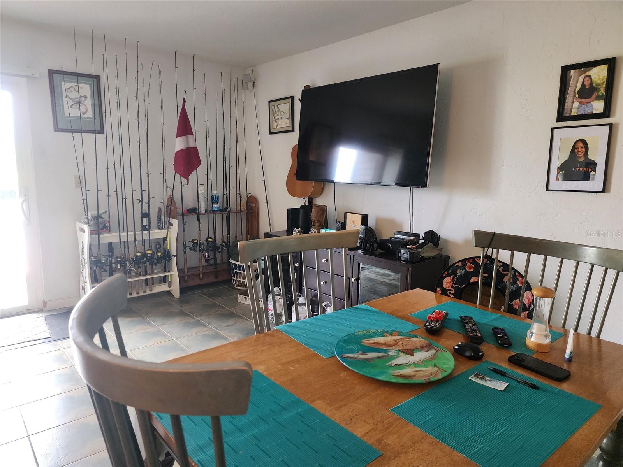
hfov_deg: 73.9
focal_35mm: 23
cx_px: 312
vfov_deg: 58.9
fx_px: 414
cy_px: 234
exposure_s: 1/120
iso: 400
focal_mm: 6.4
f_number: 1.8
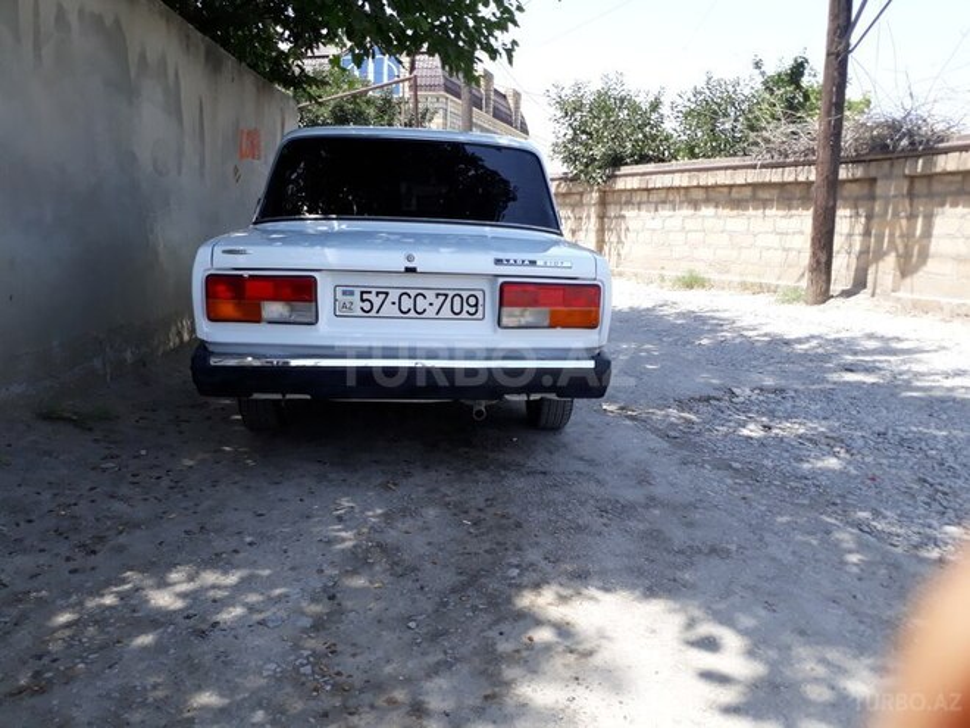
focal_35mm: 27
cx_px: 485
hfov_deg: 65.3
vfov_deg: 51.4
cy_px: 364
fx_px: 757
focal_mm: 3.6
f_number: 1.9
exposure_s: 1/514
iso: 40
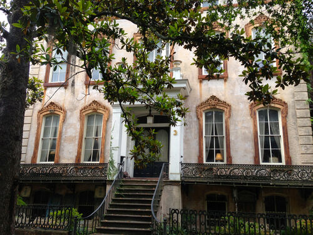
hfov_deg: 55.4
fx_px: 298
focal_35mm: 33
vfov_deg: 42.9
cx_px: 156
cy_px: 118
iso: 50
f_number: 2.4
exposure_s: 1/221
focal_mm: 4.13
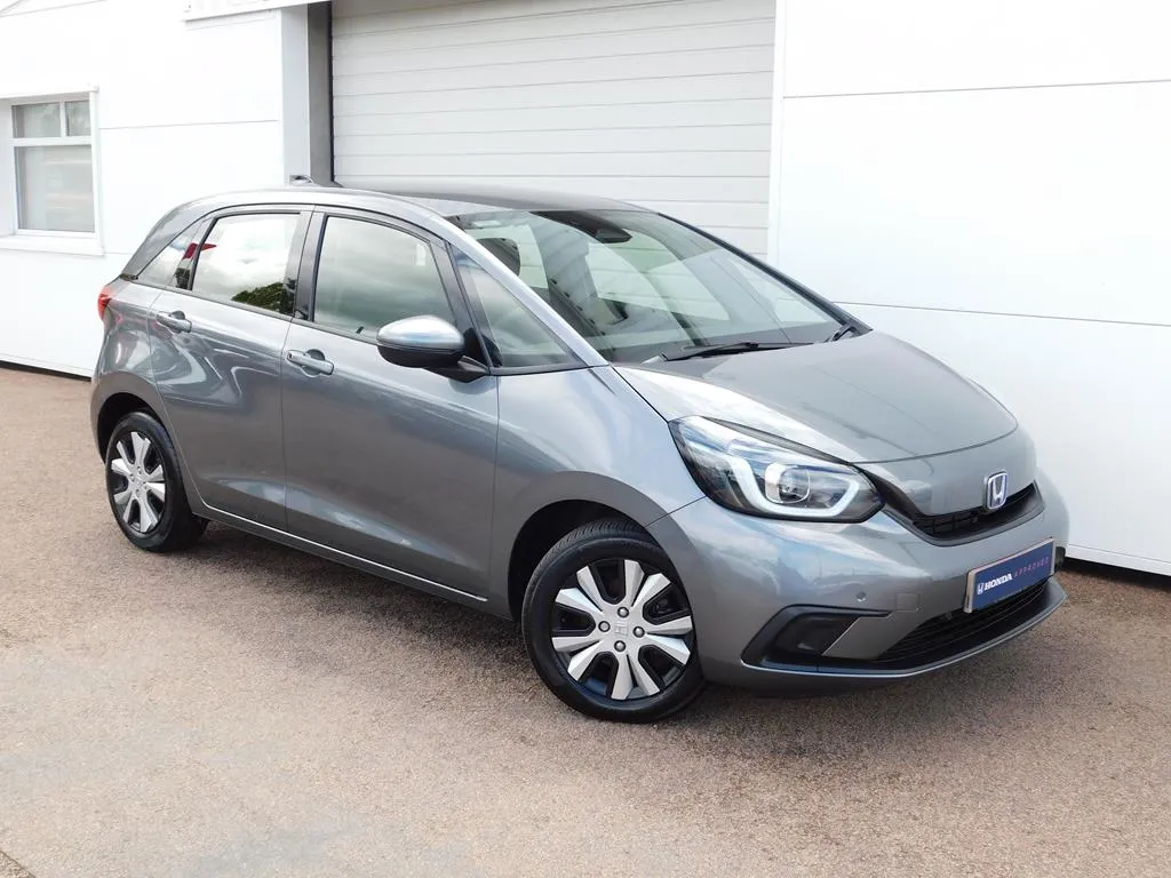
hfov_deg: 46.8
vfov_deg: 36.0
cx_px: 586
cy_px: 439
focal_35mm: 40
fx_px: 1353
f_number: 3.6
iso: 125
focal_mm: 7.1
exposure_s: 1/320
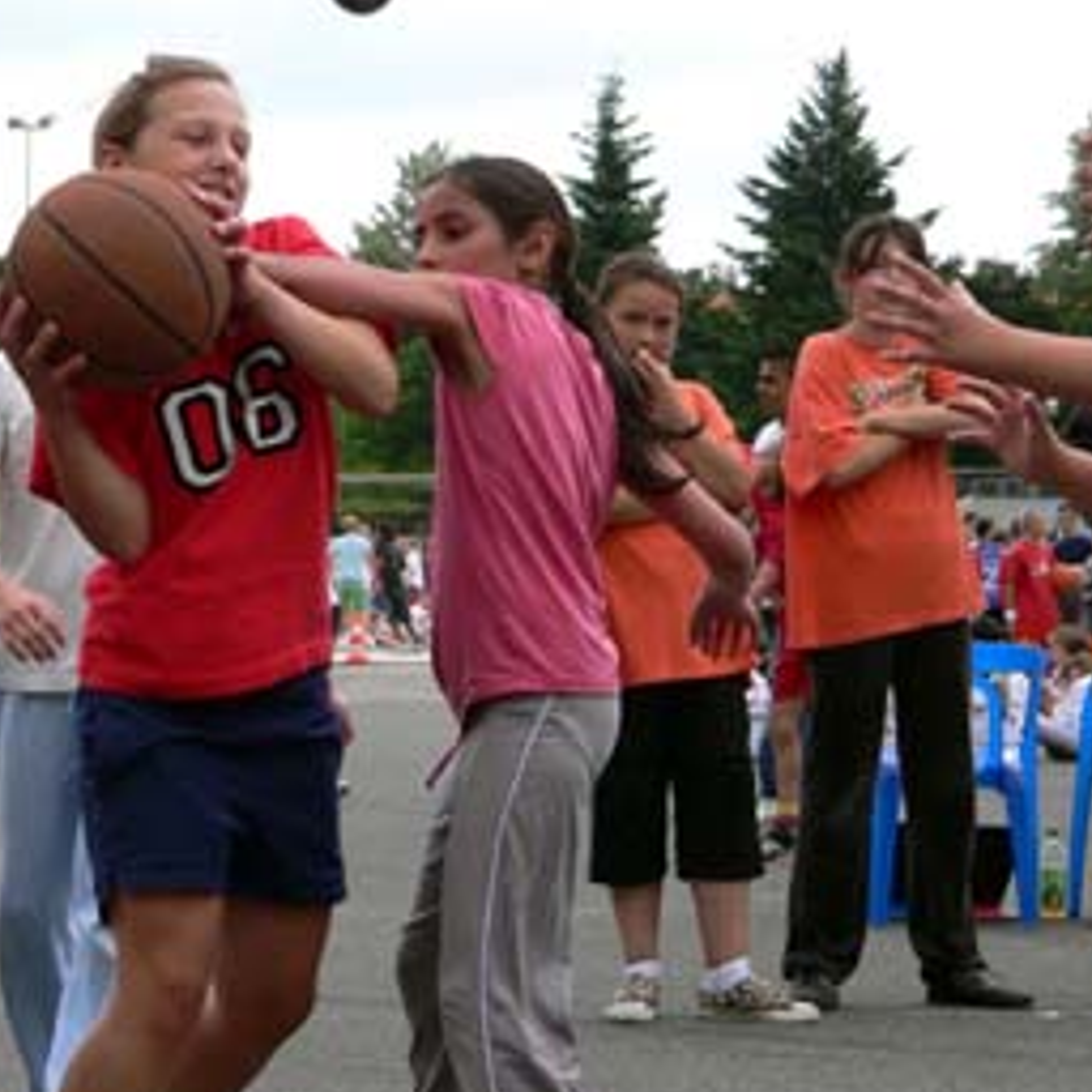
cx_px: 448
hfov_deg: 12.5
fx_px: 4997
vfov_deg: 12.5
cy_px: 478
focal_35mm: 140
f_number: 2.8
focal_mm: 15
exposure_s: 1/400
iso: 80
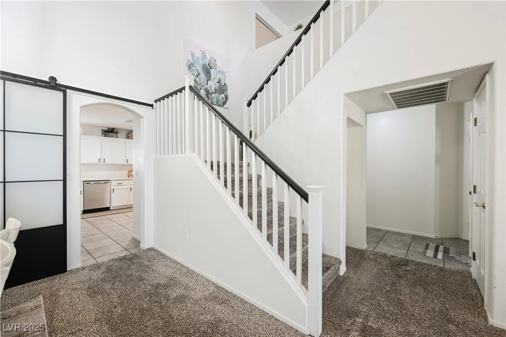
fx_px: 211
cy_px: 168
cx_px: 253
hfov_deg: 100.4
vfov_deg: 77.3
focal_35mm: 15
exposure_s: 1/5
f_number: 8
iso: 400
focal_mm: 15
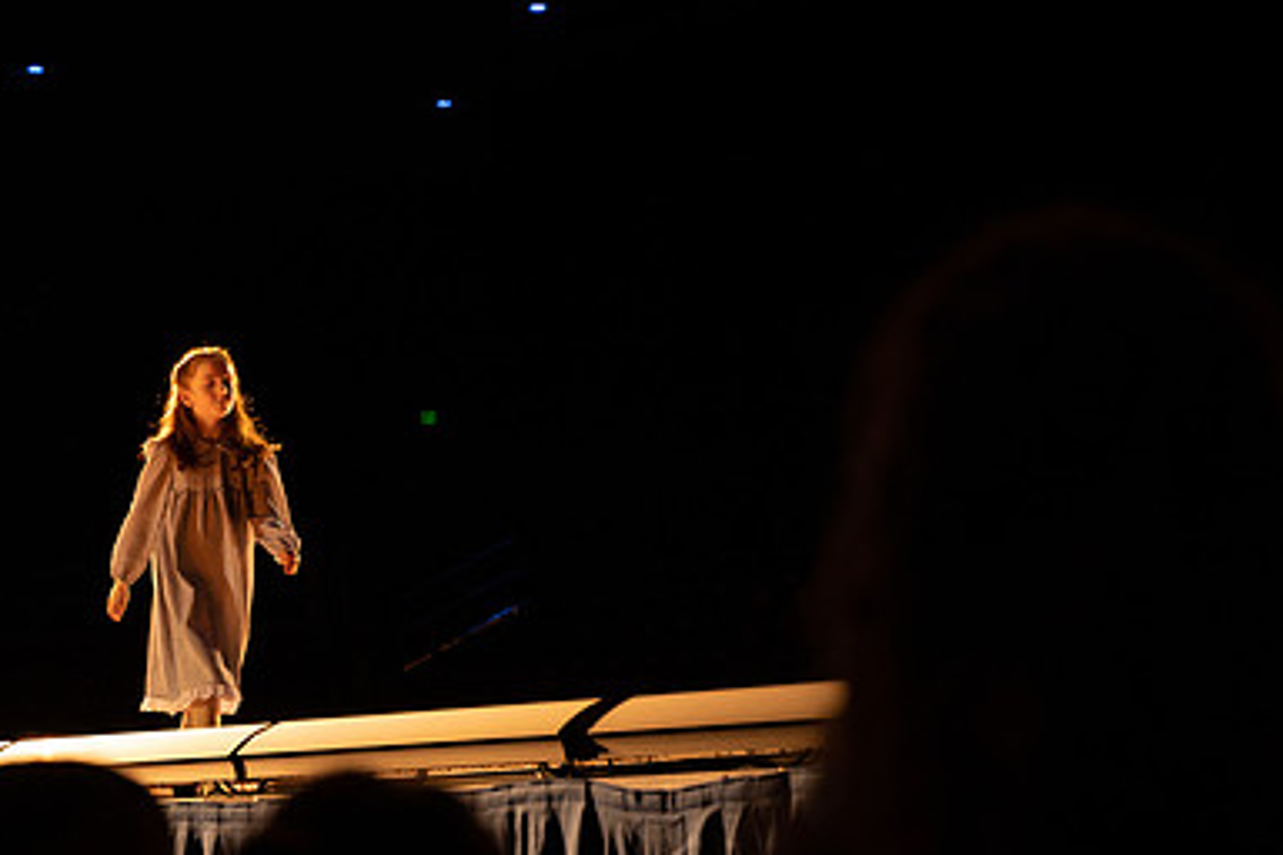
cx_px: 411
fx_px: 3920
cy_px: 603
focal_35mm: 110
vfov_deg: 12.4
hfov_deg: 18.5
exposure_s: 1/250
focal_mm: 70
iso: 1000
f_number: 4
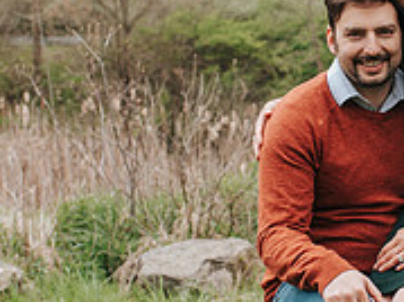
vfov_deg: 12.5
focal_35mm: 118
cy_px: 169
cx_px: 343
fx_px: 1376
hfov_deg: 16.5
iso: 110
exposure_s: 1/500
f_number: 3.2
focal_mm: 35
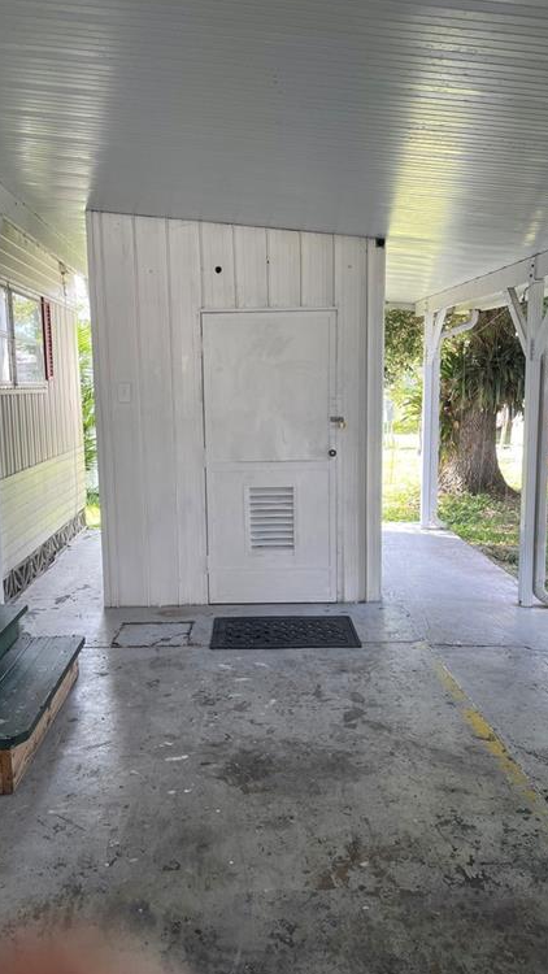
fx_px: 749
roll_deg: +0.8
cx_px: 244
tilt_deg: -7.9
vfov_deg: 66.1
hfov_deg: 40.1
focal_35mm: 29
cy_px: 483
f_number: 1.6
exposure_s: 1/121
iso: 50
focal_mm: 5.1
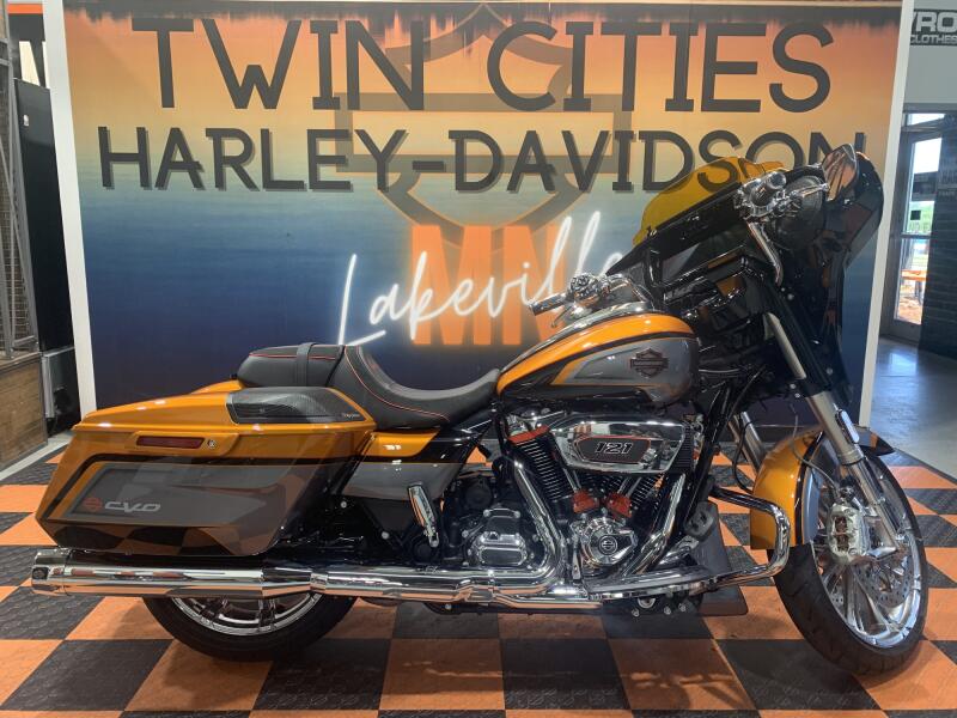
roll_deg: -0.4
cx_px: 478
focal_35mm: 26
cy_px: 359
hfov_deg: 67.3
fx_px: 719
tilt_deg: -9.8
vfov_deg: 53.1
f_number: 1.8
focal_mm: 4.25
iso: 80
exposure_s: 1/60
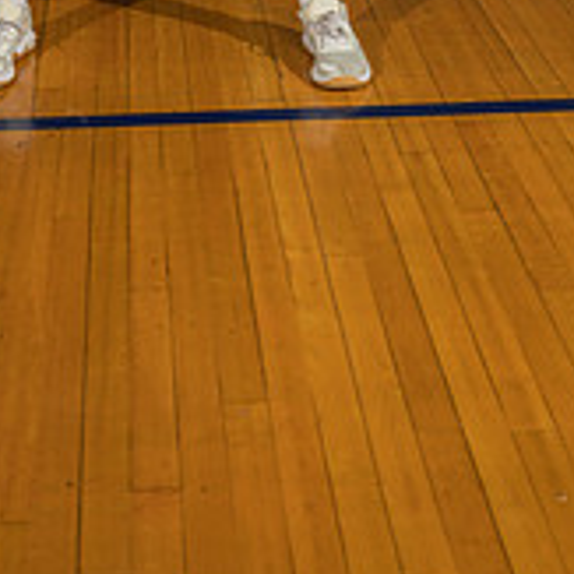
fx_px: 1670
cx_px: 194
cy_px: -194
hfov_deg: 19.4
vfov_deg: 18.1
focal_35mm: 89
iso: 160
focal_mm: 38
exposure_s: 1/200
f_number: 7.1
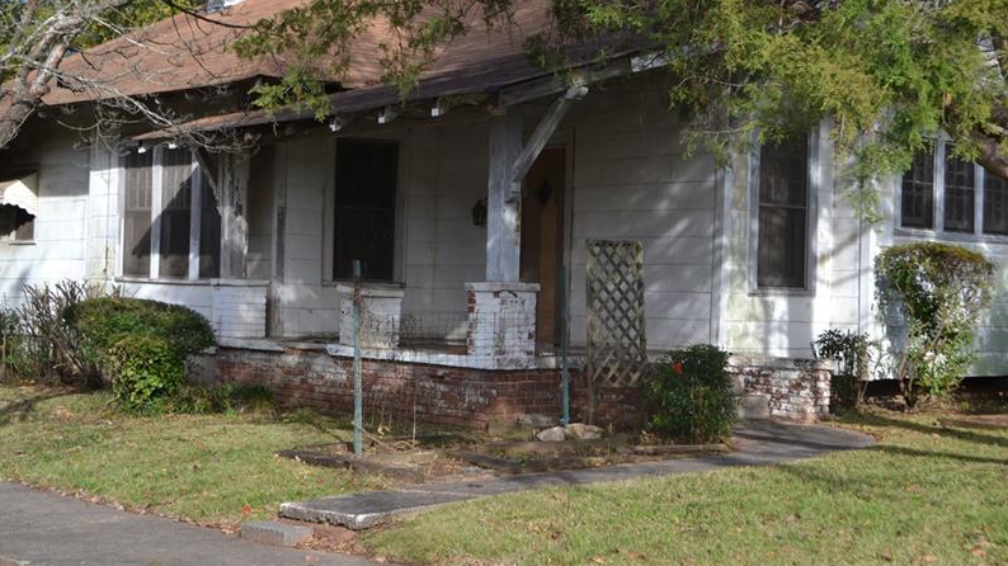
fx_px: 1523
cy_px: 261
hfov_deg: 36.6
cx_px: 505
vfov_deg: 21.1
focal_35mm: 57
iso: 100
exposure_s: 1/125
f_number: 5.6
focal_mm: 36
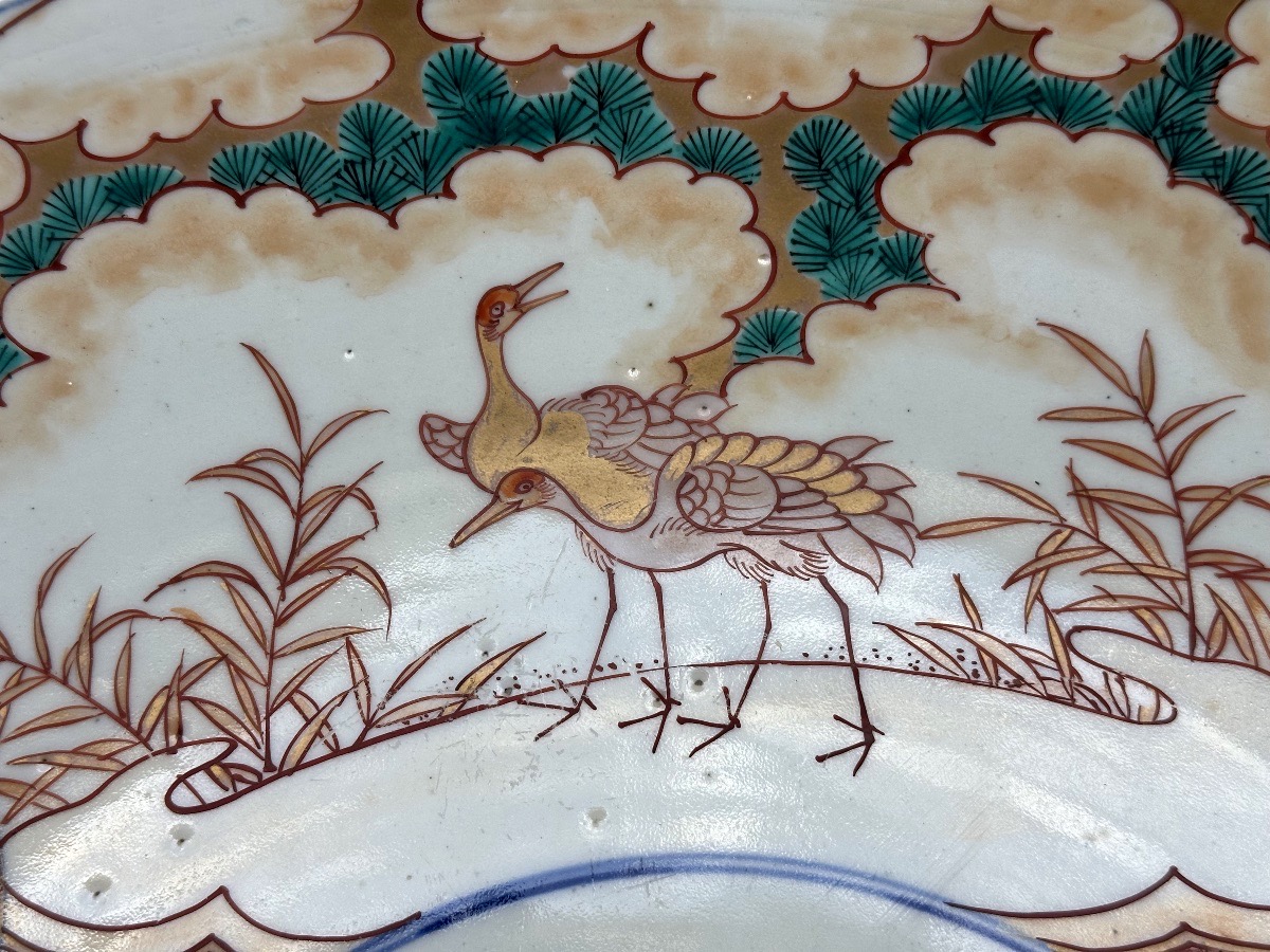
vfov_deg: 30.3
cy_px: 476
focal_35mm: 48
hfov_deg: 39.7
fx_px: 1761
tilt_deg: -65.5
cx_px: 635
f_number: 1.78
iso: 64
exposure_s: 1/785
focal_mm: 6.86
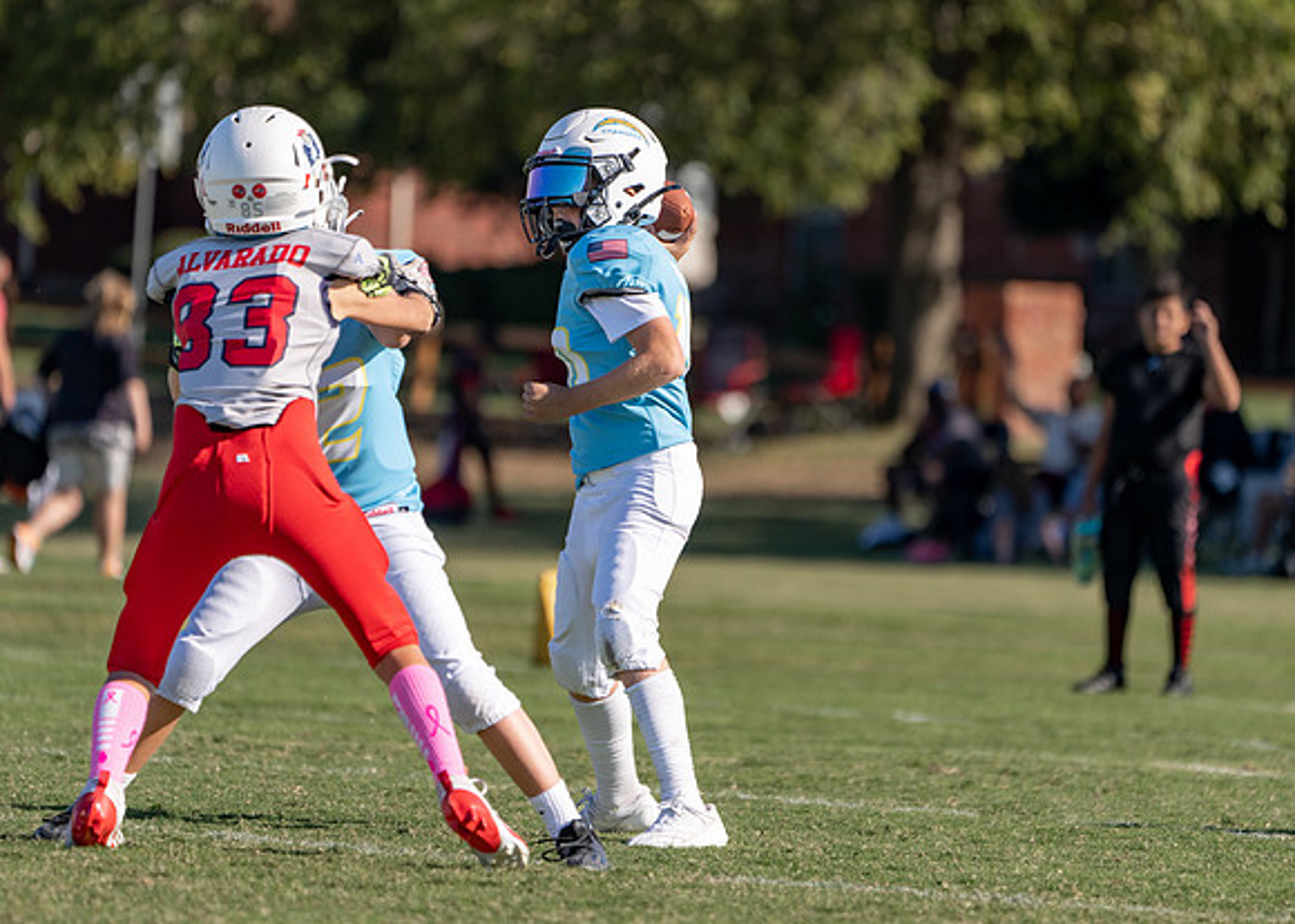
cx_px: 687
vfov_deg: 3.0
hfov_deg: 4.2
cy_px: 430
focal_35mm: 478
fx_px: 17562
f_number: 5.6
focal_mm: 382
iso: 200
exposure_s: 1/1250
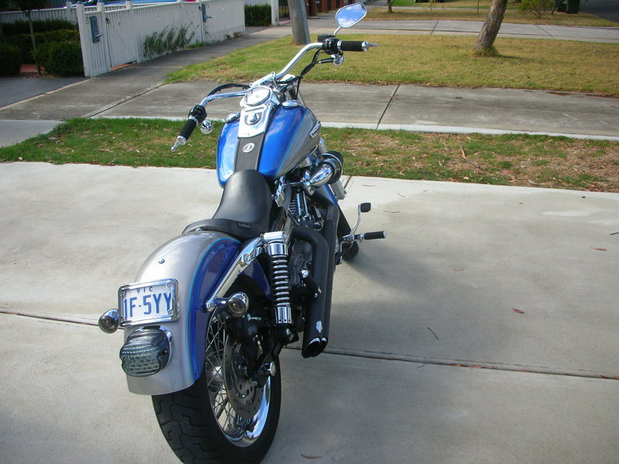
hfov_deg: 52.6
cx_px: 310
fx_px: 626
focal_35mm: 35
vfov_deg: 40.7
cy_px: 232
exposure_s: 1/82
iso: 50
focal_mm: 5.8
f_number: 8.5
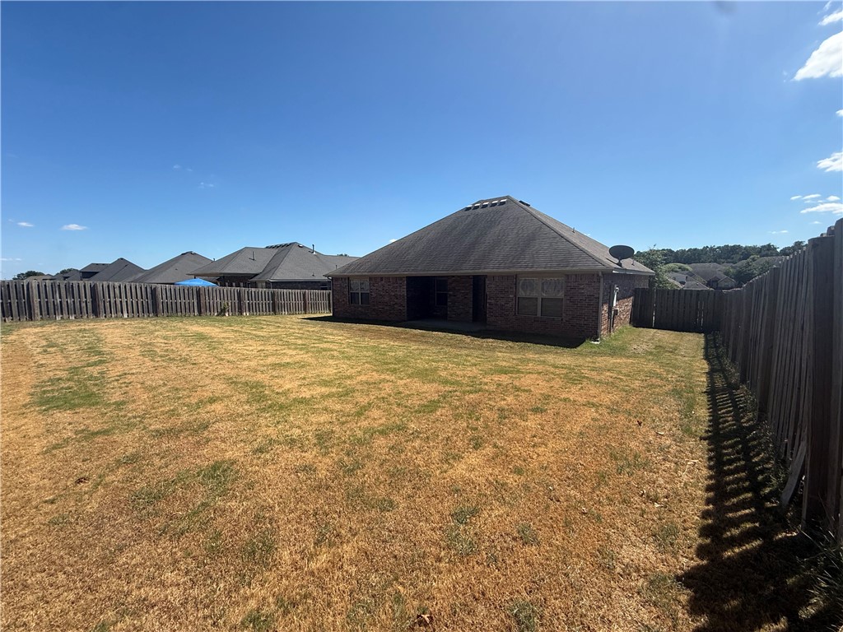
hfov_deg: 102.1
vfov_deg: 85.7
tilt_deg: -6.4
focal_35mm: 14
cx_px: 422
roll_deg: -0.1
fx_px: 341
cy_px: 316
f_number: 2.2
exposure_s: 1/1901
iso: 50
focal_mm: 2.22
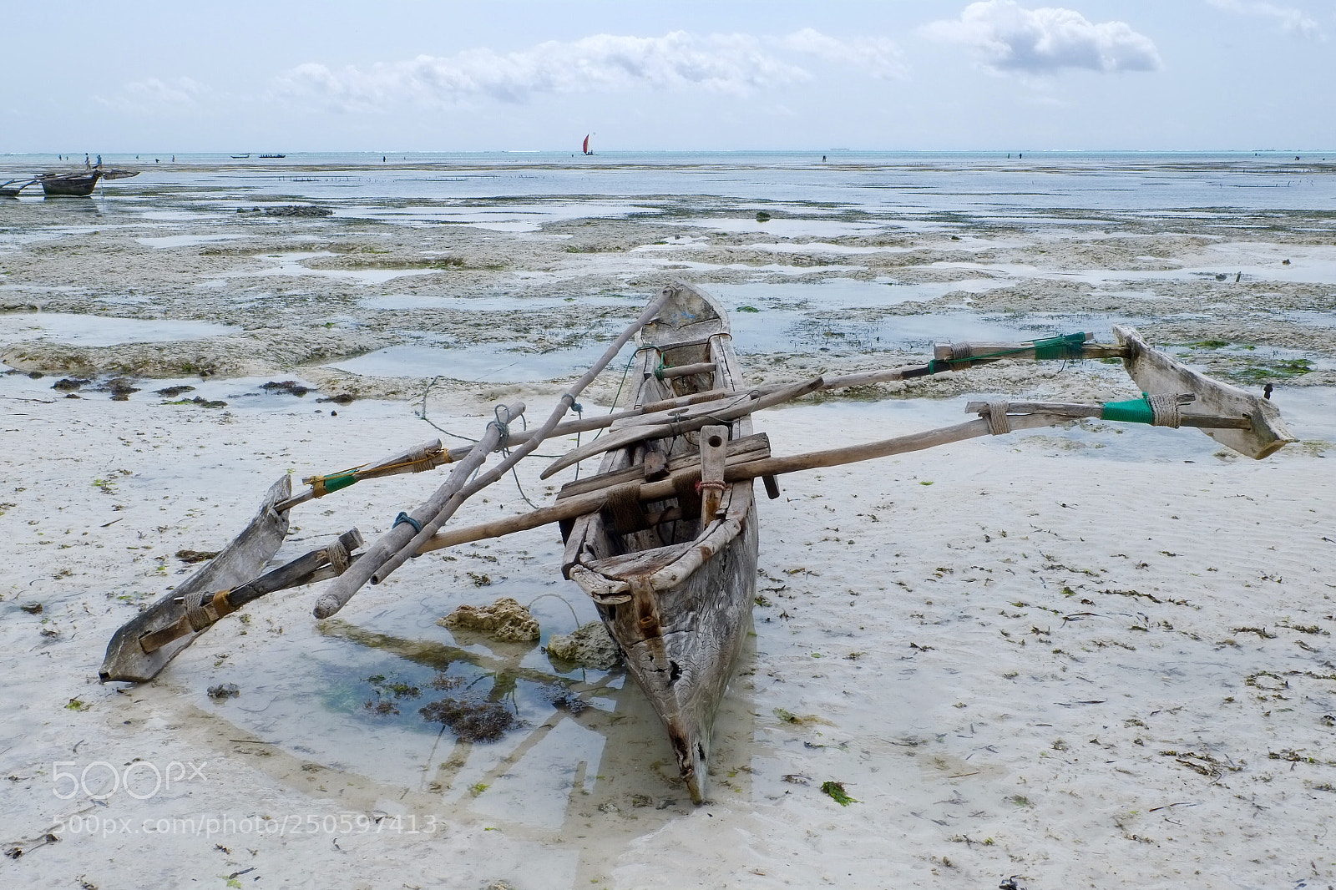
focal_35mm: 36
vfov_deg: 36.9
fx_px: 1336
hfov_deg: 53.1
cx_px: 668
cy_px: 445
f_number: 18
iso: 200
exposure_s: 1/60
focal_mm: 24.3
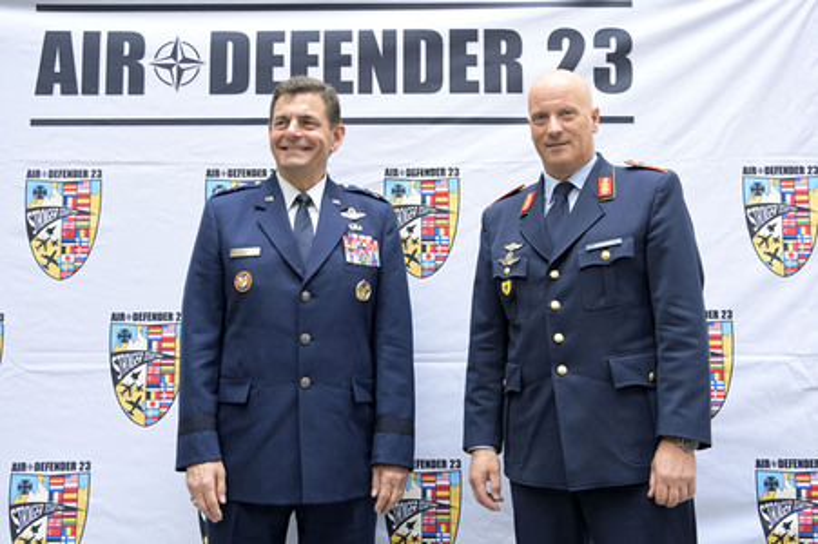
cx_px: 409
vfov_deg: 35.0
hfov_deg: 50.7
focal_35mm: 38
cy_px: 272
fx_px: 863
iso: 5000
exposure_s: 1/500
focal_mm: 38
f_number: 5.6
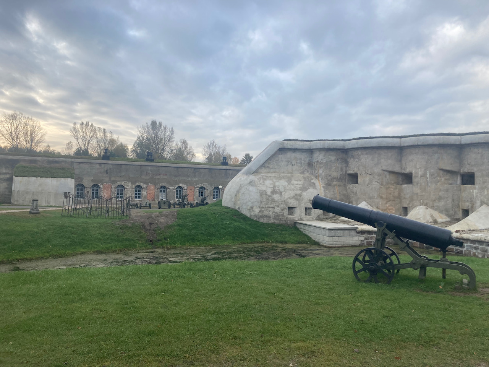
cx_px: 244
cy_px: 184
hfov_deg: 63.4
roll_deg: -1.6
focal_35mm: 28
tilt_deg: +2.2
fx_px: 396
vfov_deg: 49.7
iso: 20
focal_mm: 3.99
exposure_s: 1/516
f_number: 1.8
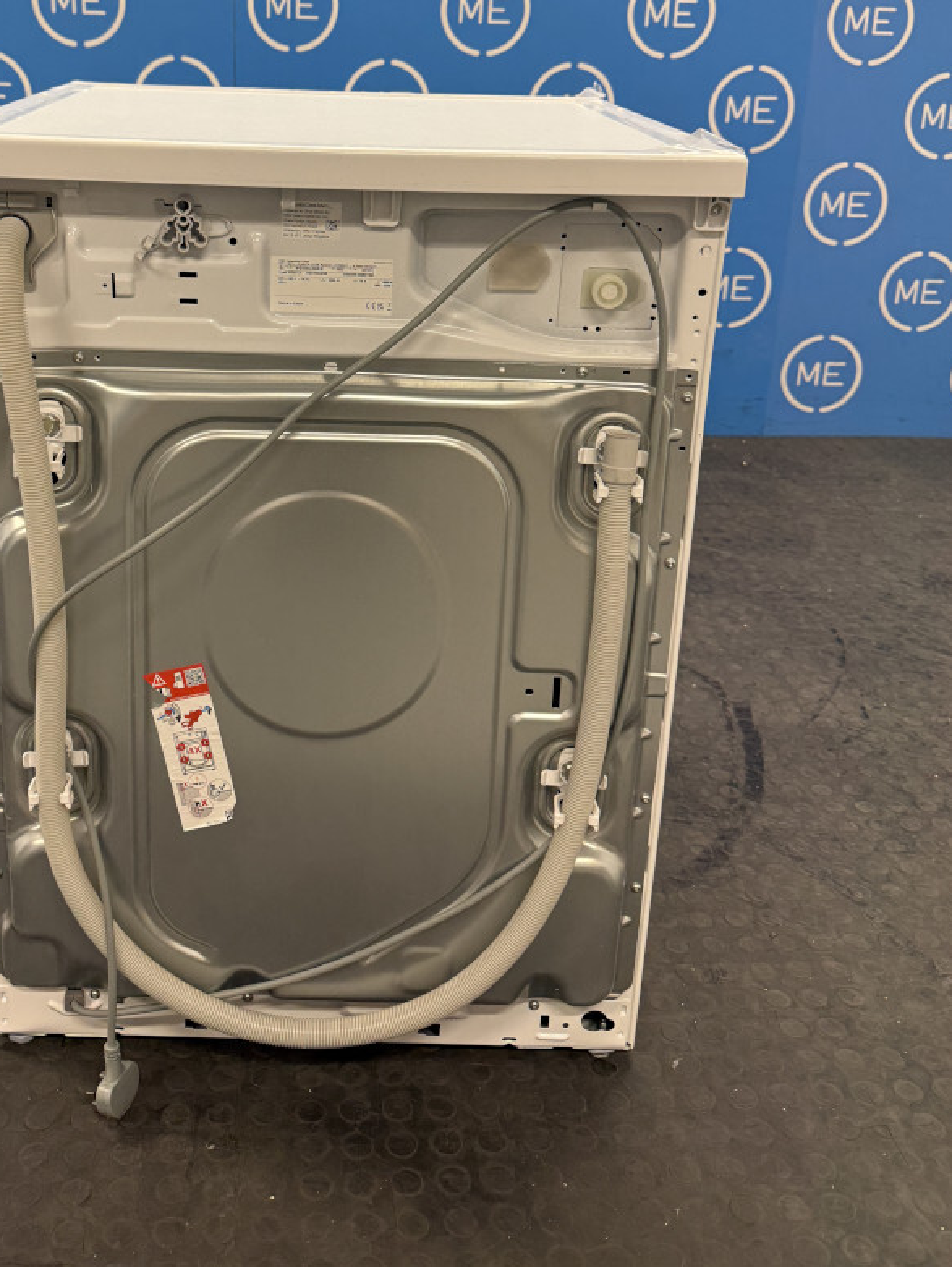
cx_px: 334
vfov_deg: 51.3
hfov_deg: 40.3
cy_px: 393
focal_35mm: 35
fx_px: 1282
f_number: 1.78
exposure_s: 1/100
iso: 160
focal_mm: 6.76
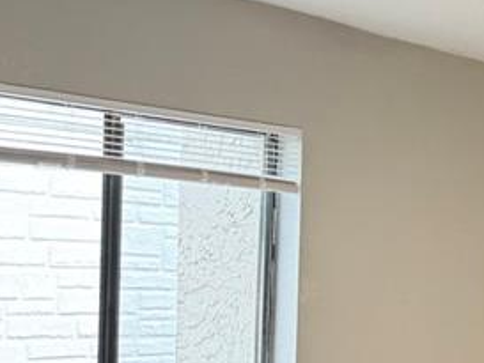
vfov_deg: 16.2
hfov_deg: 17.7
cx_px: 865
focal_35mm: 90
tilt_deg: -2.2
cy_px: 335
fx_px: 1259
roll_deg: -2.1
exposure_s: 1/60
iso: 320
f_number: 1.78
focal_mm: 6.76
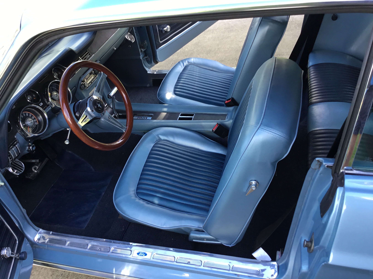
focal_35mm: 31
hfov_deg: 58.4
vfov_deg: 45.4
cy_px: 140
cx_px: 186
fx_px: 334
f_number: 2.4
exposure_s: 1/100
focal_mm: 3.3
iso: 40
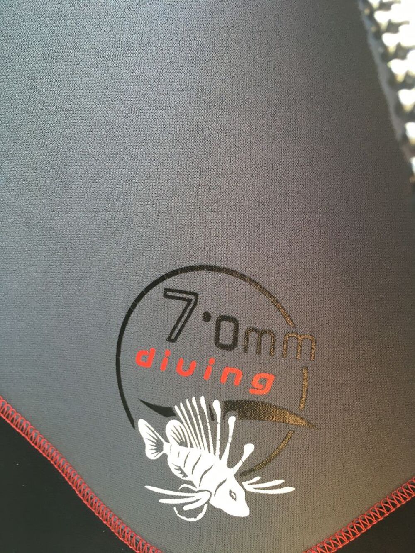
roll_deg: +2.1
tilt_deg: -29.1
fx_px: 463
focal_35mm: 29
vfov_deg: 61.7
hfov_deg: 48.2
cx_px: 208
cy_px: 276
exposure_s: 1/33
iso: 40
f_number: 2.2
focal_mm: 4.15
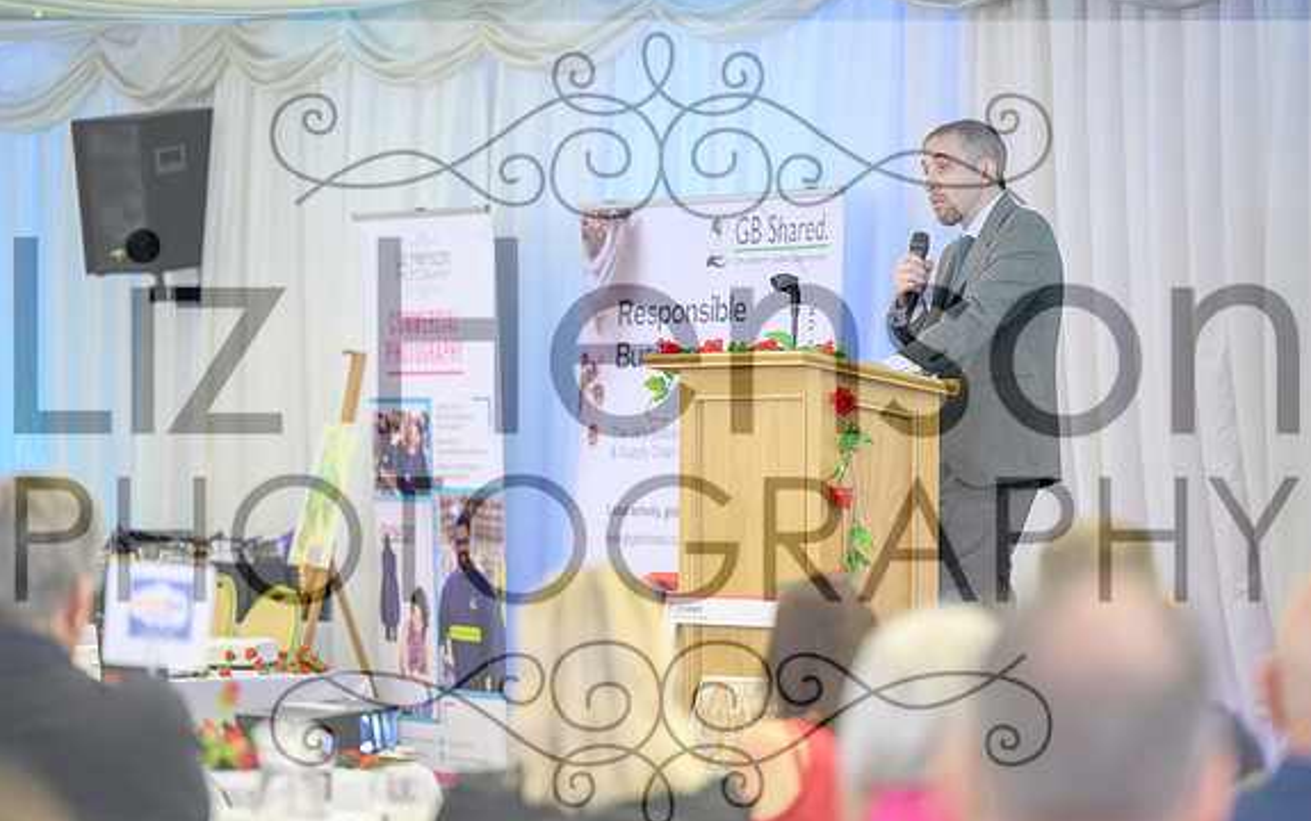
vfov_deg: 8.5
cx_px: 657
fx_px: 5505
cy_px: 429
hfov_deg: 13.6
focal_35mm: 154
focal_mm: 150
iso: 12800
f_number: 2.8
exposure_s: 1/200
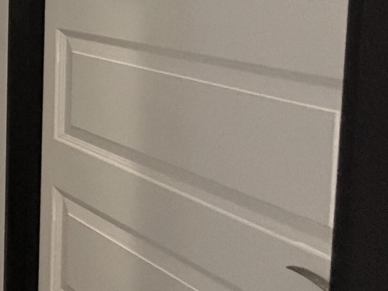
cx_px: -304
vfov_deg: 26.7
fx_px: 572
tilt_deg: -5.0
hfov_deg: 22.4
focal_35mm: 51
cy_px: -11
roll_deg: +1.5
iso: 400
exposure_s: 1/60
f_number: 2.2
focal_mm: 2.22
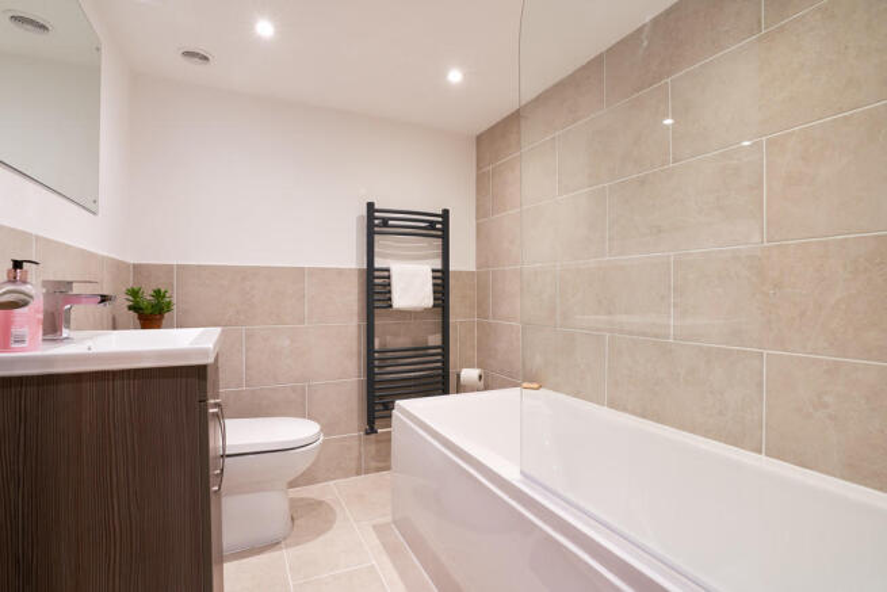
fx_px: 419
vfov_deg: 70.5
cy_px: 296
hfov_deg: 93.3
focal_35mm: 17
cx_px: 444
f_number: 13
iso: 100
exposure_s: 1/1.25
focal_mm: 17
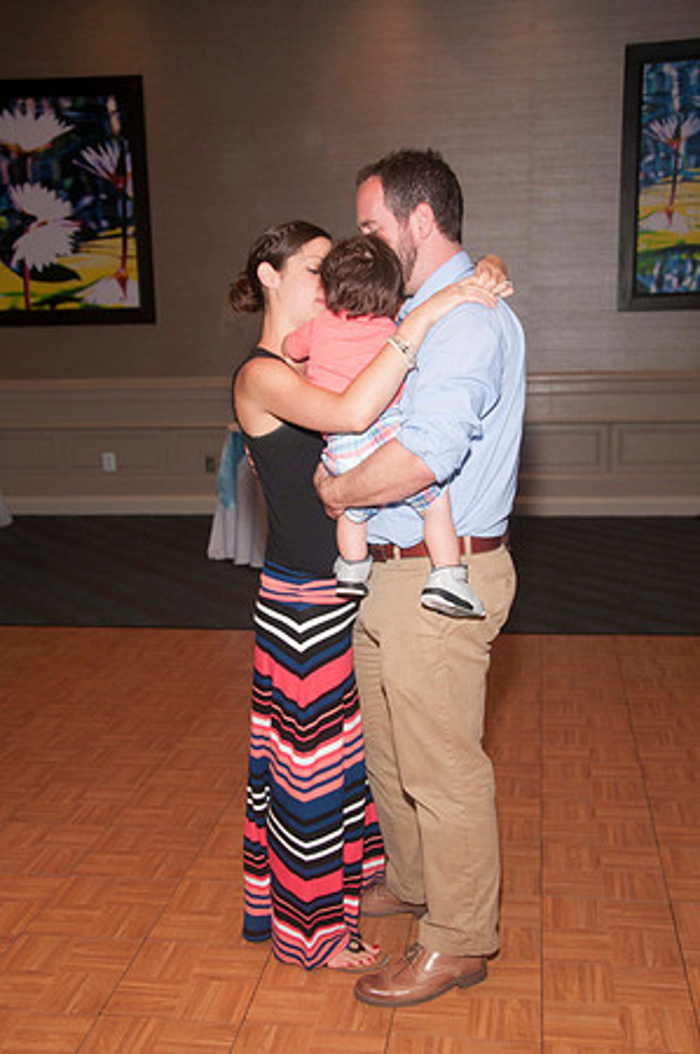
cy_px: 527
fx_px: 1228
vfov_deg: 46.4
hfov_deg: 31.8
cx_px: 350
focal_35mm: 42
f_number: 5.6
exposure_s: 1/60
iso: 400
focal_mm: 28
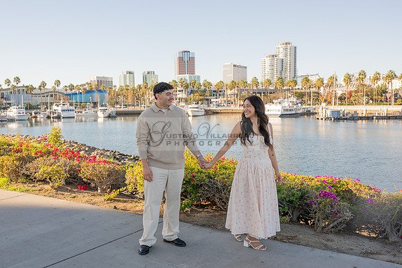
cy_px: 137
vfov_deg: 37.6
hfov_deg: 54.0
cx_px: 181
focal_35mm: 35
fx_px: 394
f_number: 9
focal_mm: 32
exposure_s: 1/160
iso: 200
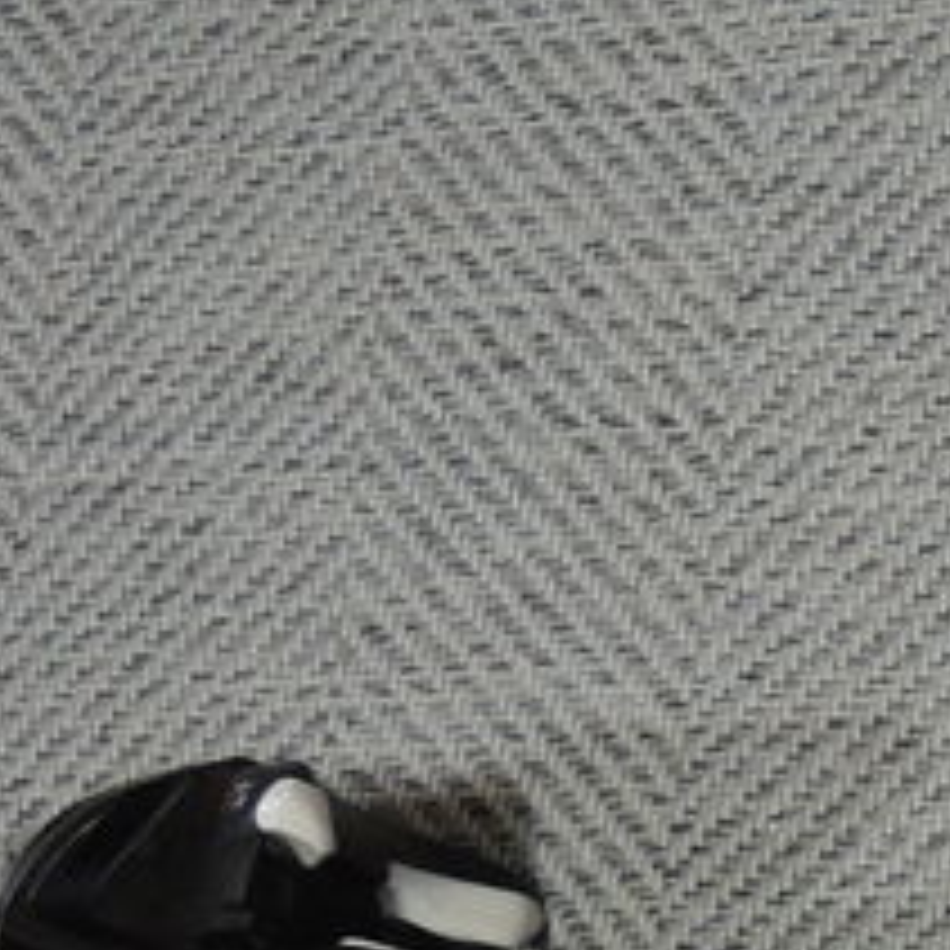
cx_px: 2310
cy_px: 1504
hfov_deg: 8.4
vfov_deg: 8.9
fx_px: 5930
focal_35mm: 191
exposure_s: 1/25
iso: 400
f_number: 2.2
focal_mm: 8.2
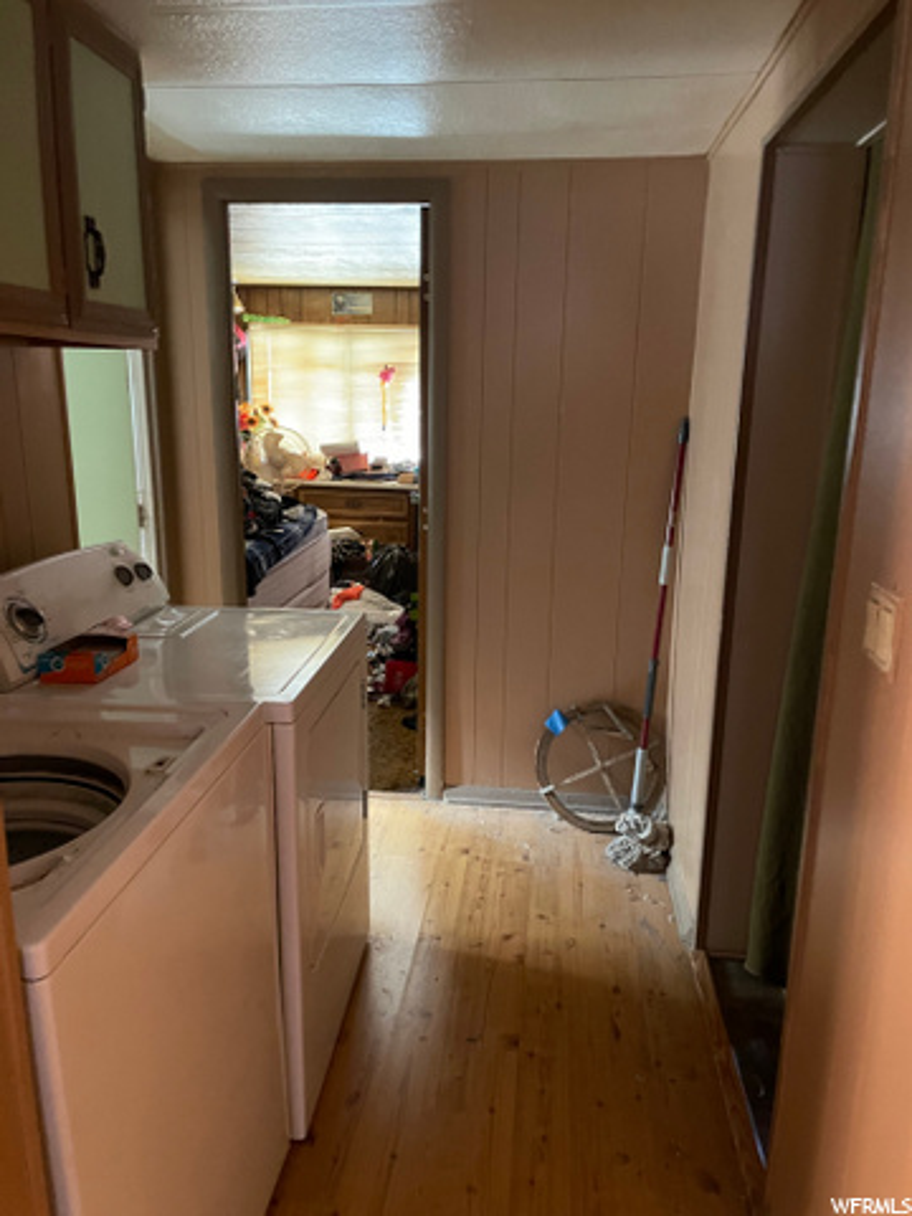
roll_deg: -1.4
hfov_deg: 53.1
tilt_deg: -14.2
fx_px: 913
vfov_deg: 67.3
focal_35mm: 26
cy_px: 608
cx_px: 456
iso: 640
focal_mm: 4.2
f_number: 1.6
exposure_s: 1/30
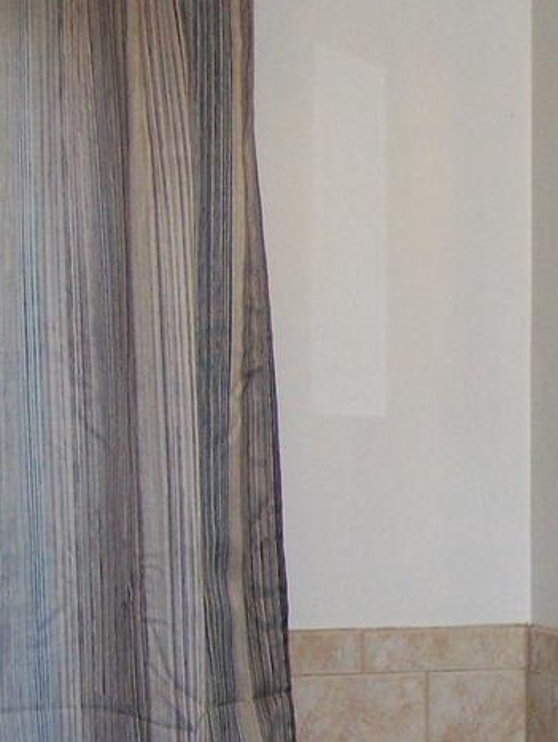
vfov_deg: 15.5
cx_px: 771
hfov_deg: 11.5
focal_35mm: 125
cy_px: 748
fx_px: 2683
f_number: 2.8
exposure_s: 1/60
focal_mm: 6.3
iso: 160
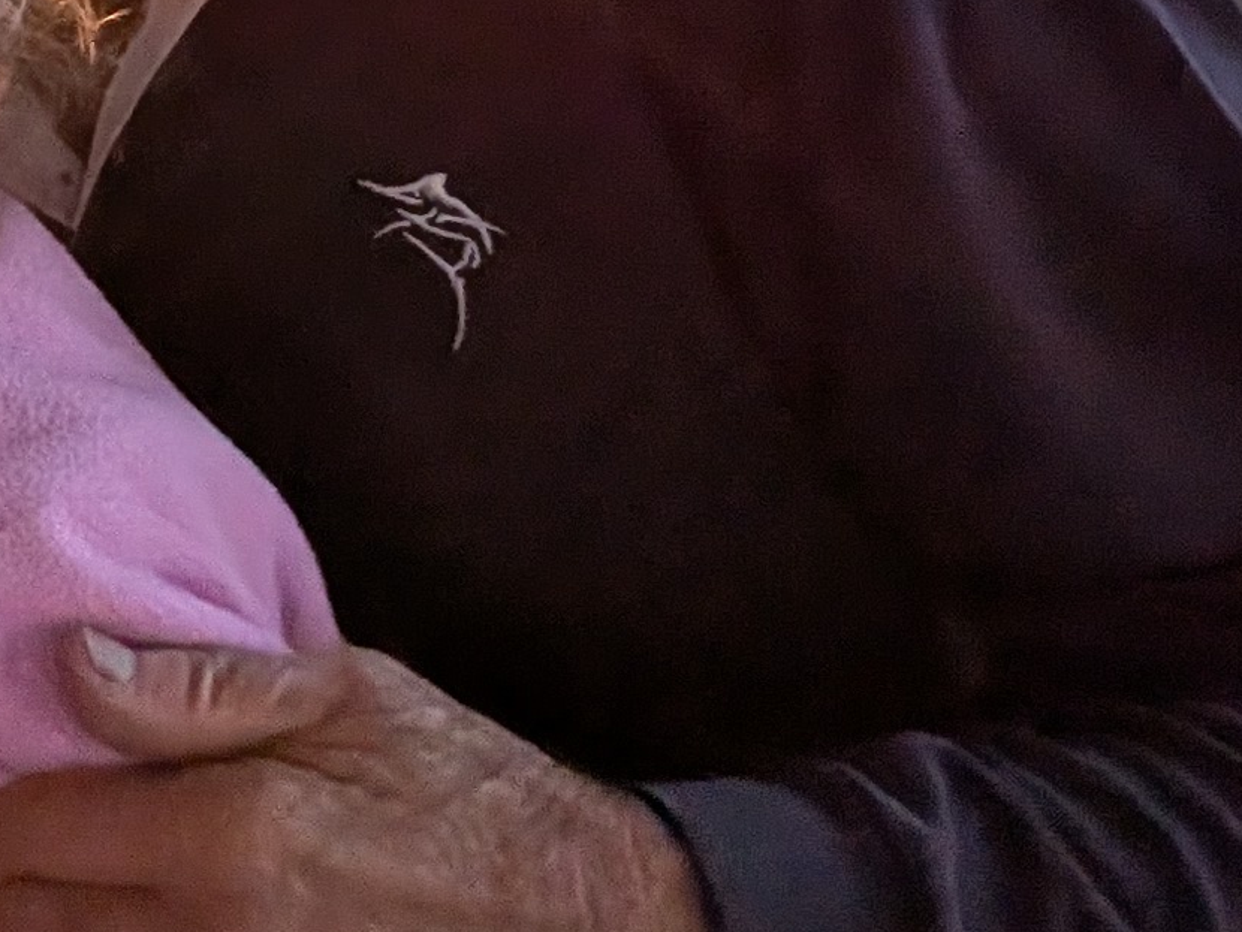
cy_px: -548
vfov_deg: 13.5
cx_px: -714
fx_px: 3661
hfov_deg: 17.1
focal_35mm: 102
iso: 44
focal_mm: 2.74
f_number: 2.2
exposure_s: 1/566
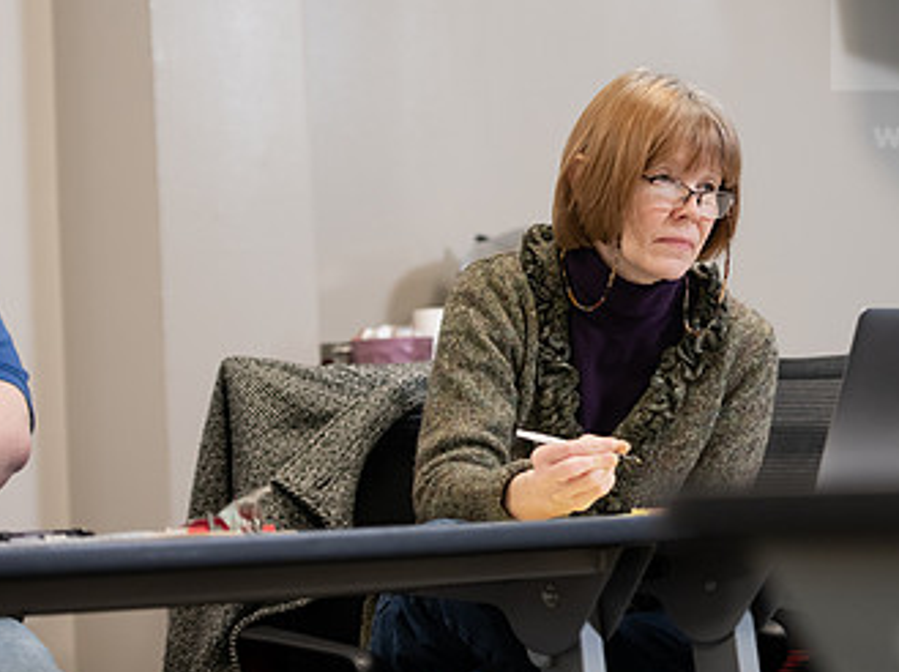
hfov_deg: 13.5
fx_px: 3788
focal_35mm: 146
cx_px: 749
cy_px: 193
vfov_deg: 10.1
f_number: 3.2
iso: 1250
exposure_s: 1/200
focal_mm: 86
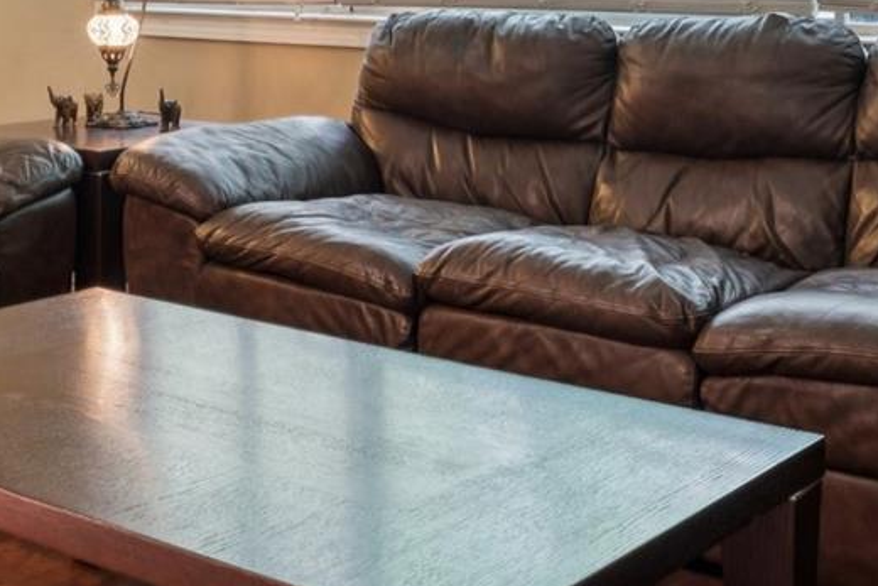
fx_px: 1594
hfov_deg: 30.2
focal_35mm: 65
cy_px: -72
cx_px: 209
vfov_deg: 19.8
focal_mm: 16.6
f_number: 13
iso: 100
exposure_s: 1.6
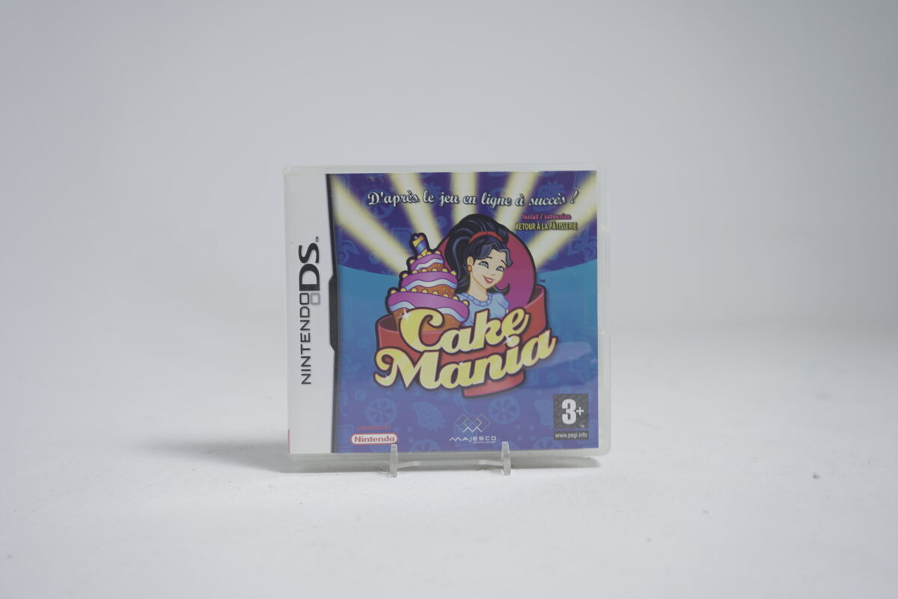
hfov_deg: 55.8
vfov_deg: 38.9
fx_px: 848
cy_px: 300
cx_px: 449
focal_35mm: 34
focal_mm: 34
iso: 100
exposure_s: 1/8
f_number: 5.6
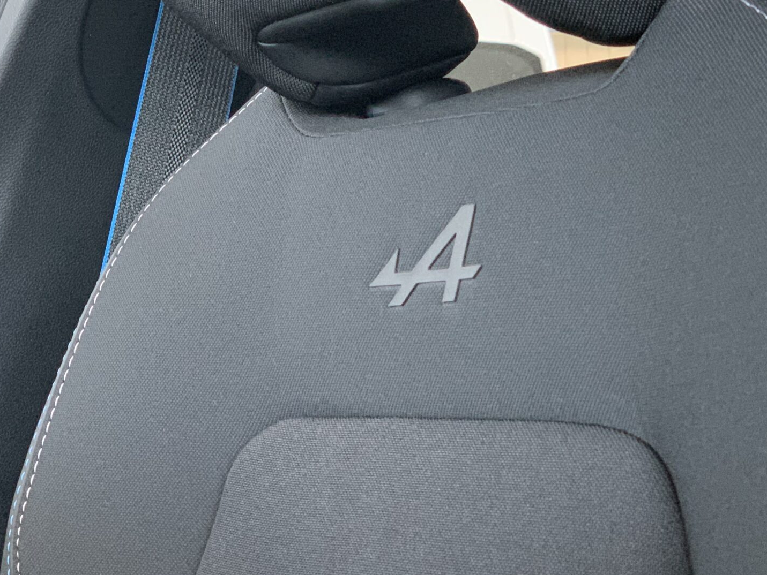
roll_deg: +0.0
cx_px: 379
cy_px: 103
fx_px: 2061
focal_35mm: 93
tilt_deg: +8.5
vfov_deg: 15.8
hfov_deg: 21.1
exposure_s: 1/60
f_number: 2.4
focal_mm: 6
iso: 320
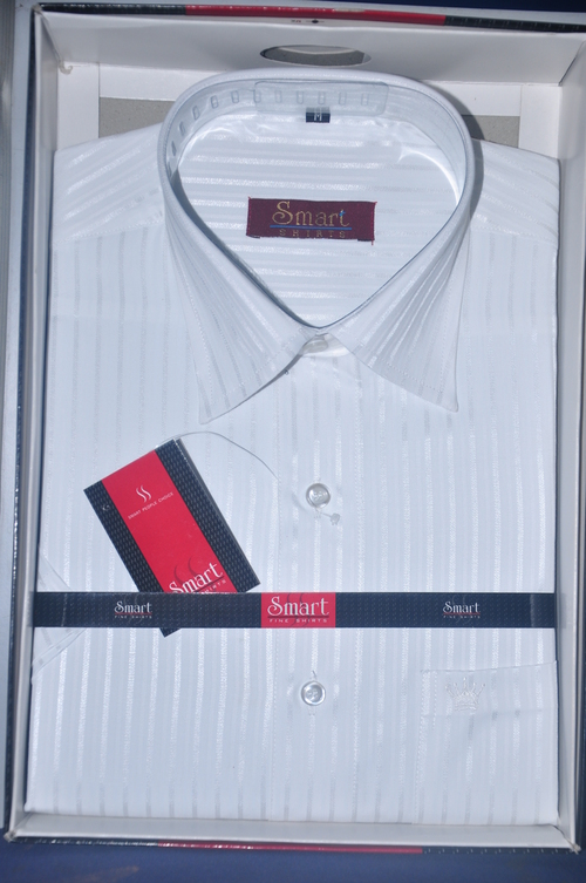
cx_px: 293
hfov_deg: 20.1
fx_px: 1653
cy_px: 442
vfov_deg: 29.9
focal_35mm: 68
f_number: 4.8
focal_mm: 45
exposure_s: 1/25
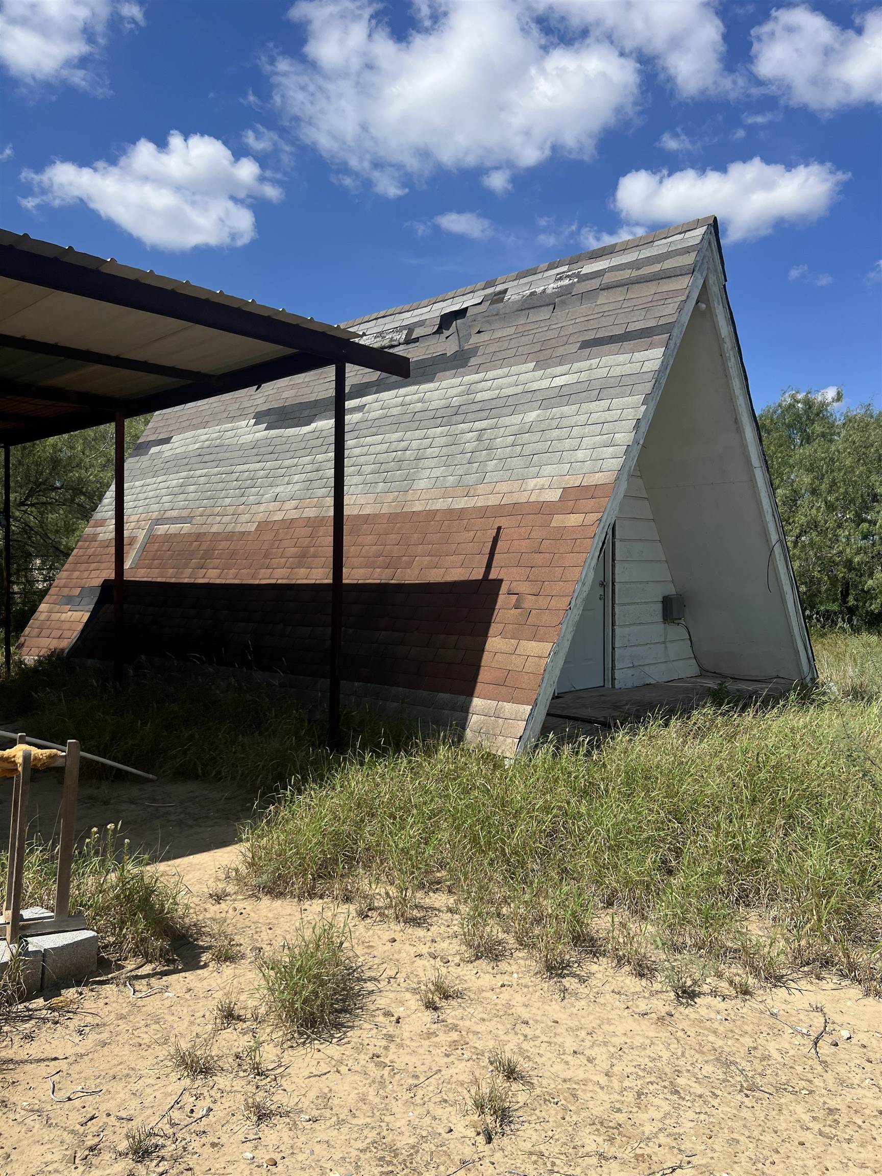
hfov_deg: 53.1
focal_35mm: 26
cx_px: 441
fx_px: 883
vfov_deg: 67.3
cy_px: 588
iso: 50
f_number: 1.5
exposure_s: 1/6211
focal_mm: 5.7
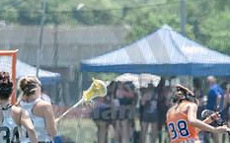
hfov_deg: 2.2
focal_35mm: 973
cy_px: 79
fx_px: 6092
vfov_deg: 1.3
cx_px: 44
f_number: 5
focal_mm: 200
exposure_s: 1/1600
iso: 400
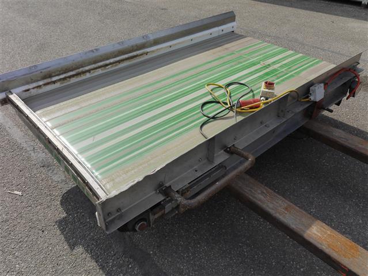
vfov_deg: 46.8
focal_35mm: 30
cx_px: 184
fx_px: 319
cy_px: 138
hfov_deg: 59.9
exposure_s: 1/640
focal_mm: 15
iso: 160
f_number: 8
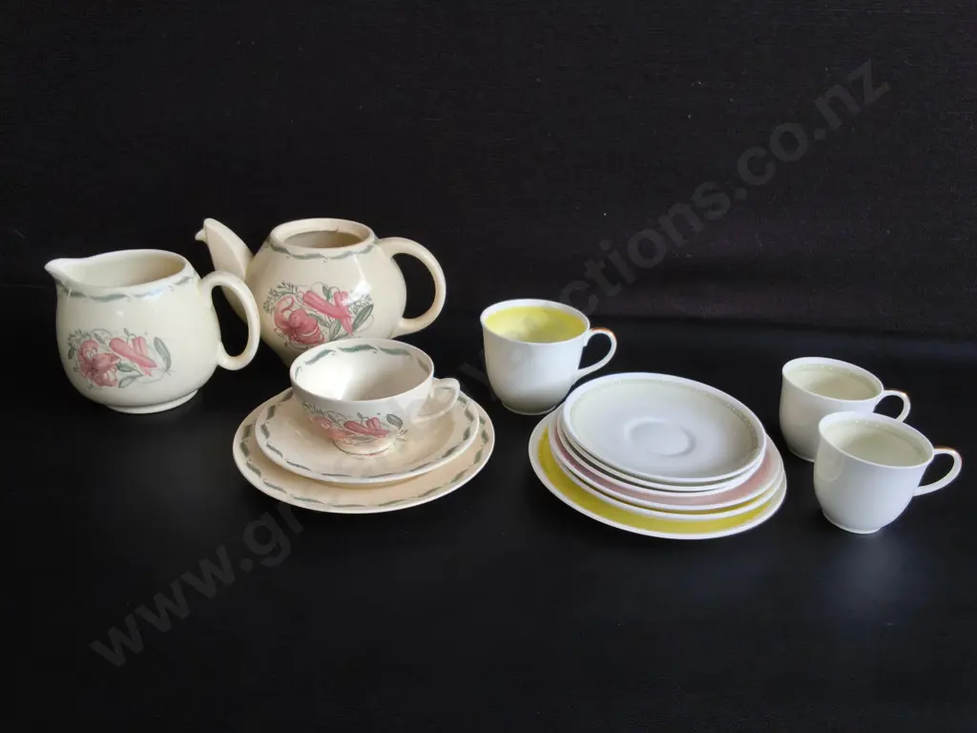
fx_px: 762
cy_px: 366
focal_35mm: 27
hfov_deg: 65.3
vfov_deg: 51.4
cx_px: 488
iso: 50
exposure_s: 1/100
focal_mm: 2.87
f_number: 2
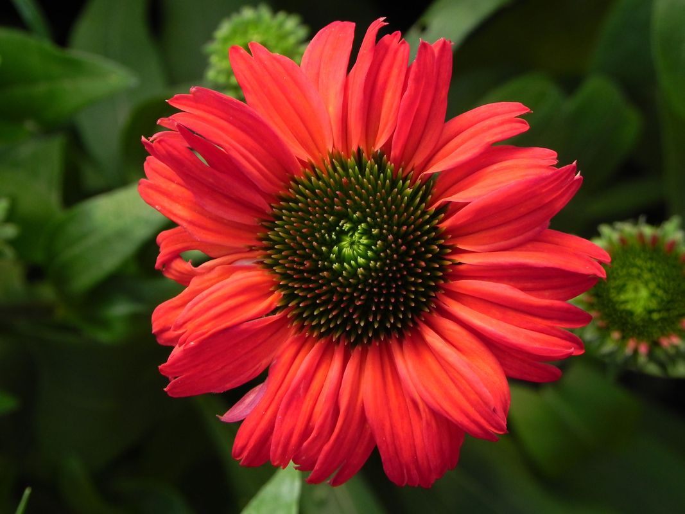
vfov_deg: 8.1
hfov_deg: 10.7
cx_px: 342
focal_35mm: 184
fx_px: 3641
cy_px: 257
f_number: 5
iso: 160
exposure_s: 1/320
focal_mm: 32.7
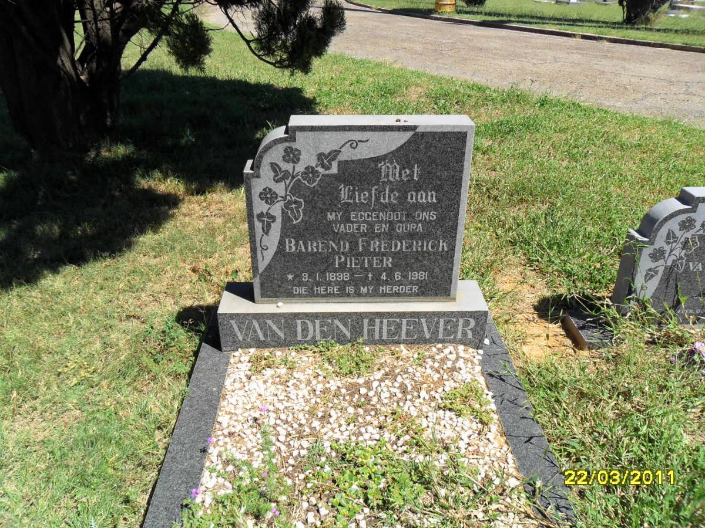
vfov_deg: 51.4
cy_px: 264
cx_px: 352
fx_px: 550
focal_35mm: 27
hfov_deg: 65.3
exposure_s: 1/750
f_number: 3.5
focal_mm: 4.9
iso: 100
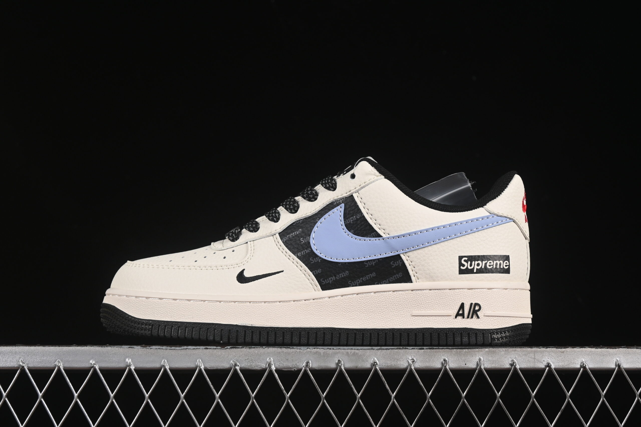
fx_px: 1335
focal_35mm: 75
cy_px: 214
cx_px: 320
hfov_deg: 27.0
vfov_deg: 18.2
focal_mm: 50
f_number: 8
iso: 160
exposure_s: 1/80
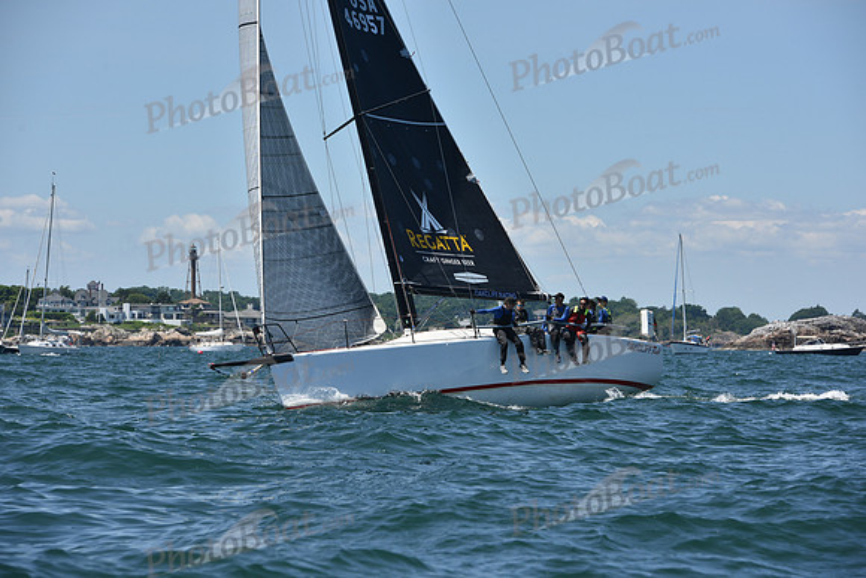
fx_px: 4090
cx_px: 433
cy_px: 289
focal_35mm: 170
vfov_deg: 8.1
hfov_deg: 12.1
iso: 250
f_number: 9
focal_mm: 170
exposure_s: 1/1000
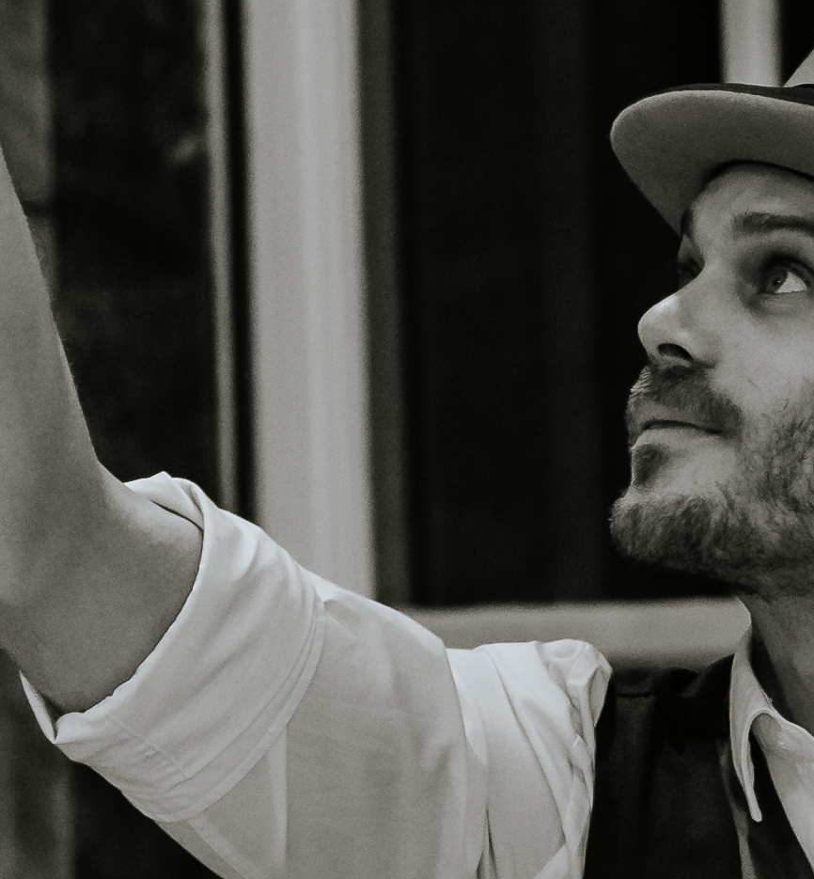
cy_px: 607
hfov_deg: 3.5
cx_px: 840
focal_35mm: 481
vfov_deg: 3.8
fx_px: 13316
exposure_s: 1/200
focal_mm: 85
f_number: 2.8
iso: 800
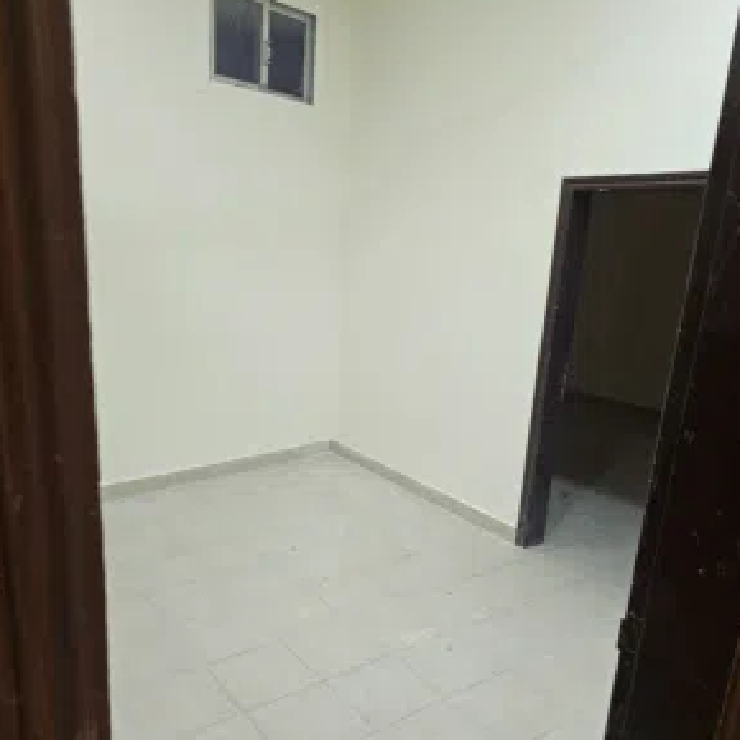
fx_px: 677
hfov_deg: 57.3
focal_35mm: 28
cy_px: 434
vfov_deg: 57.0
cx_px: 375
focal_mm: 6.3
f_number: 1.7
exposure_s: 1/100
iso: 400
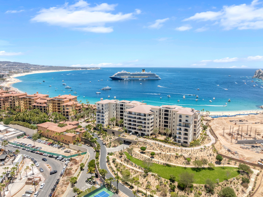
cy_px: 98
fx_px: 182
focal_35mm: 24
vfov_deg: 56.8
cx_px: 132
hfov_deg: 71.6
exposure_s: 1/80
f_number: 7.1
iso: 100
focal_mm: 12.29
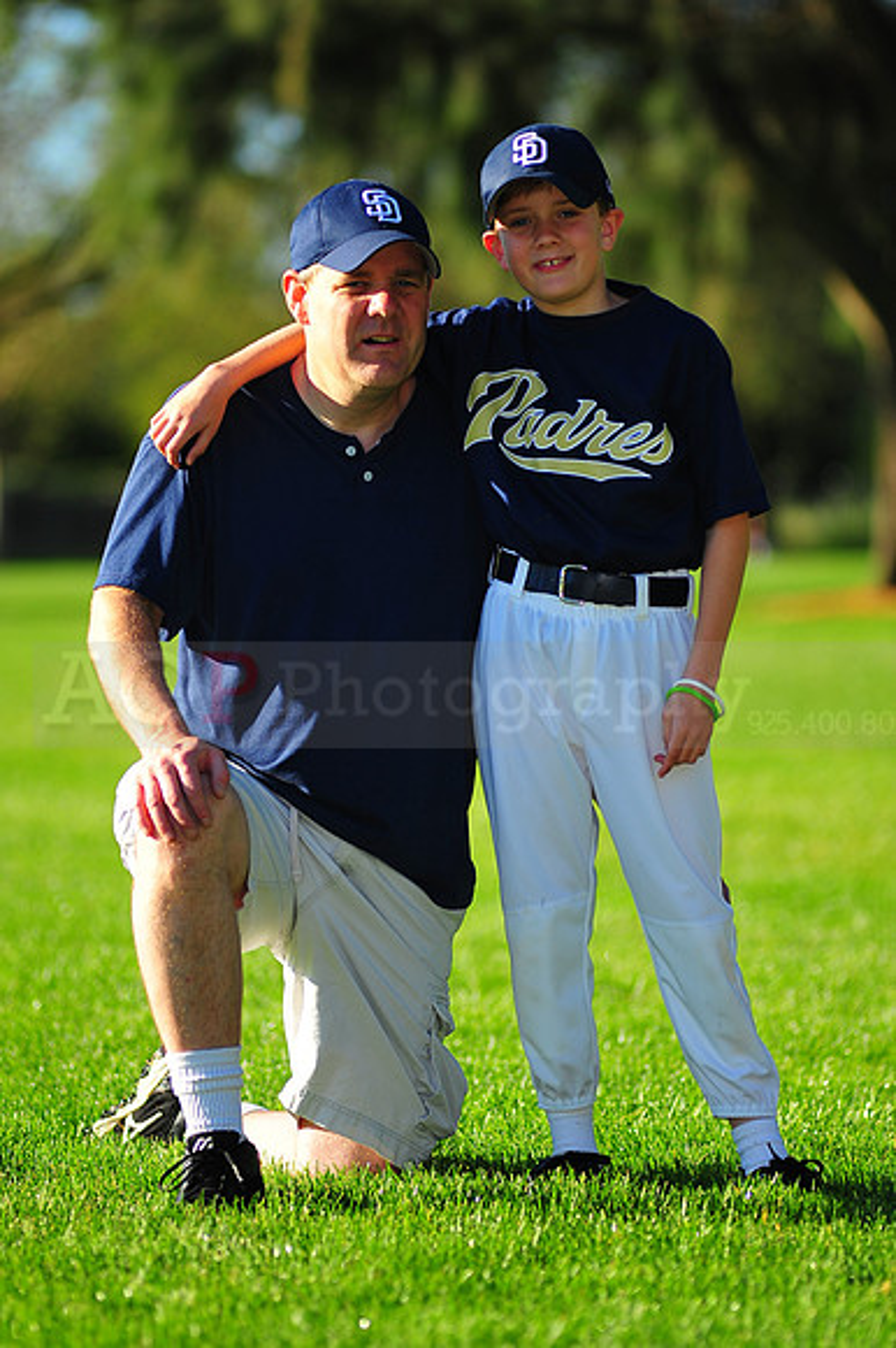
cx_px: 448
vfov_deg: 11.4
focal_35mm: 180
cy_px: 674
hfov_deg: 7.6
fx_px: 6728
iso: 200
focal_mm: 180
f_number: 3.5
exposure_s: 1/1250
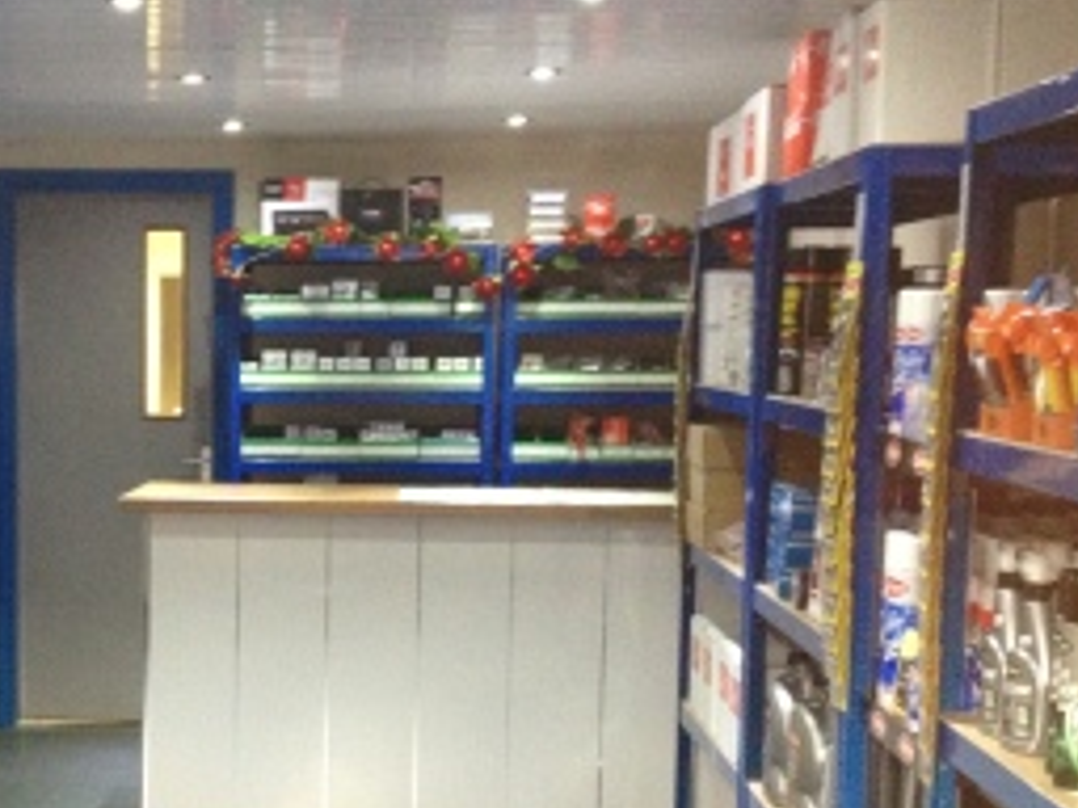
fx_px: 2180
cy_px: 581
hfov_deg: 27.2
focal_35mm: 70
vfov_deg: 20.9
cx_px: 198
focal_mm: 4.28
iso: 320
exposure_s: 1/20
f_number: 2.4
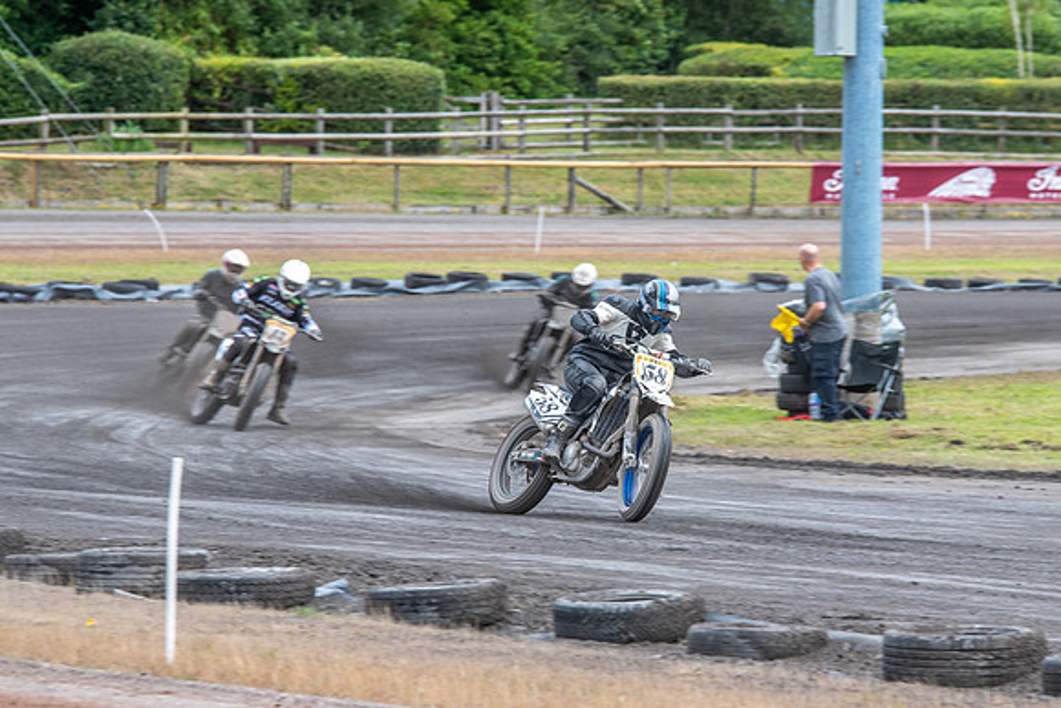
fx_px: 9325
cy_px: 449
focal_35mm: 316
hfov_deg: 6.5
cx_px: 637
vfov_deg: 4.3
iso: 160
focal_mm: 200
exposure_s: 1/250
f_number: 6.3
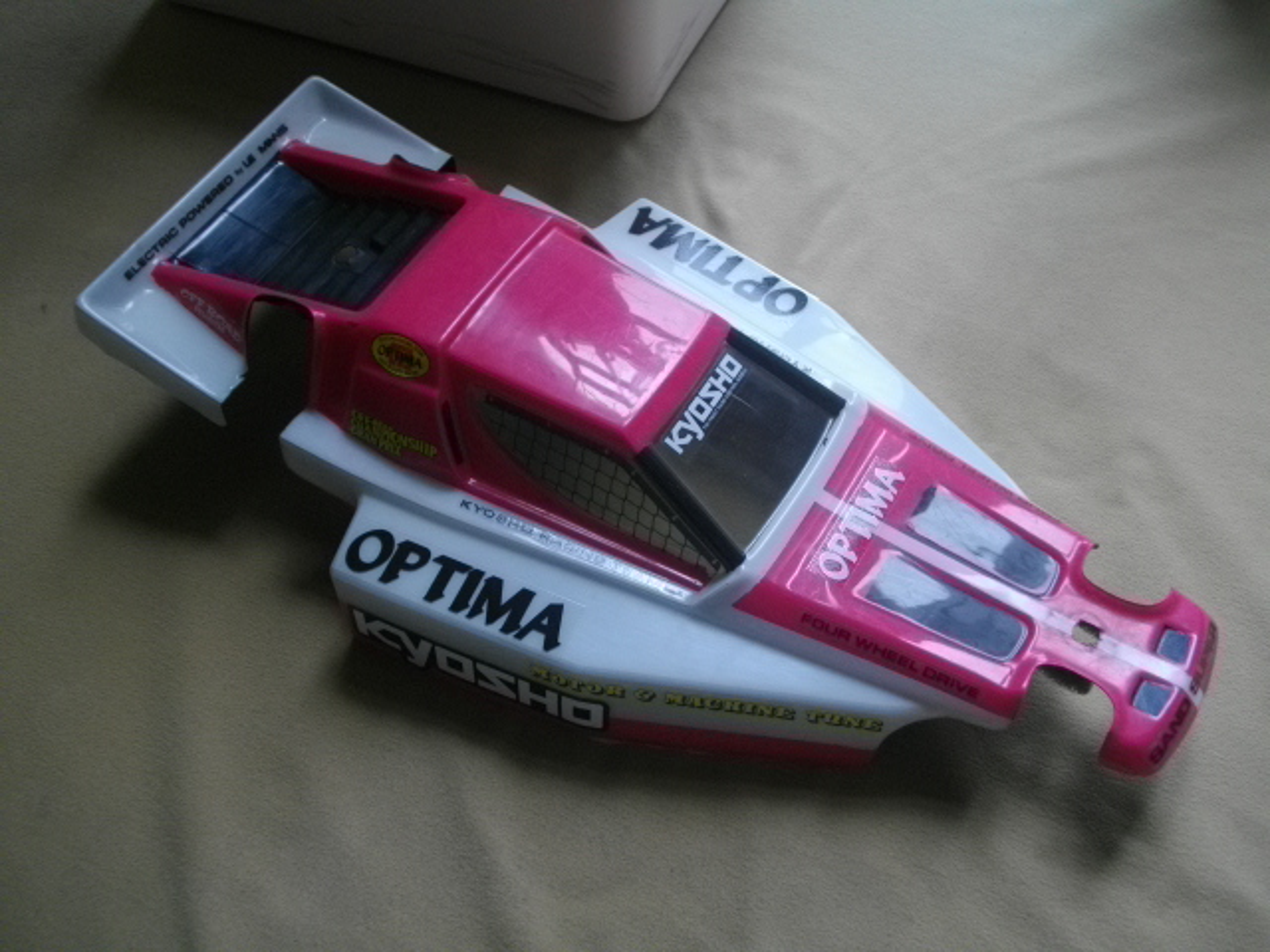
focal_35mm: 40
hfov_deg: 46.8
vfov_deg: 36.0
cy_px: 476
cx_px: 635
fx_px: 1468
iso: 200
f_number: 3.2
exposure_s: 1/60
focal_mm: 7.1
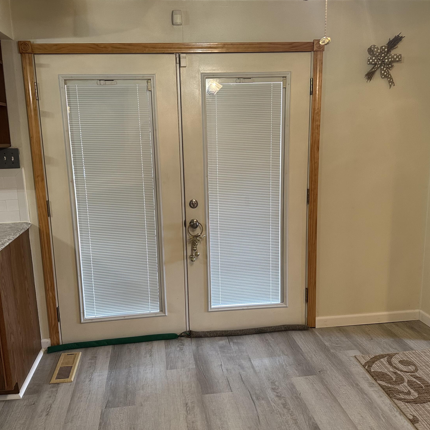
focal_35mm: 29
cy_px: 213
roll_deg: +1.5
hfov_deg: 55.6
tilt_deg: -10.7
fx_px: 408
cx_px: 204
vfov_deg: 55.6
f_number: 1.78
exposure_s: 1/60
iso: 250
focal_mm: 6.86
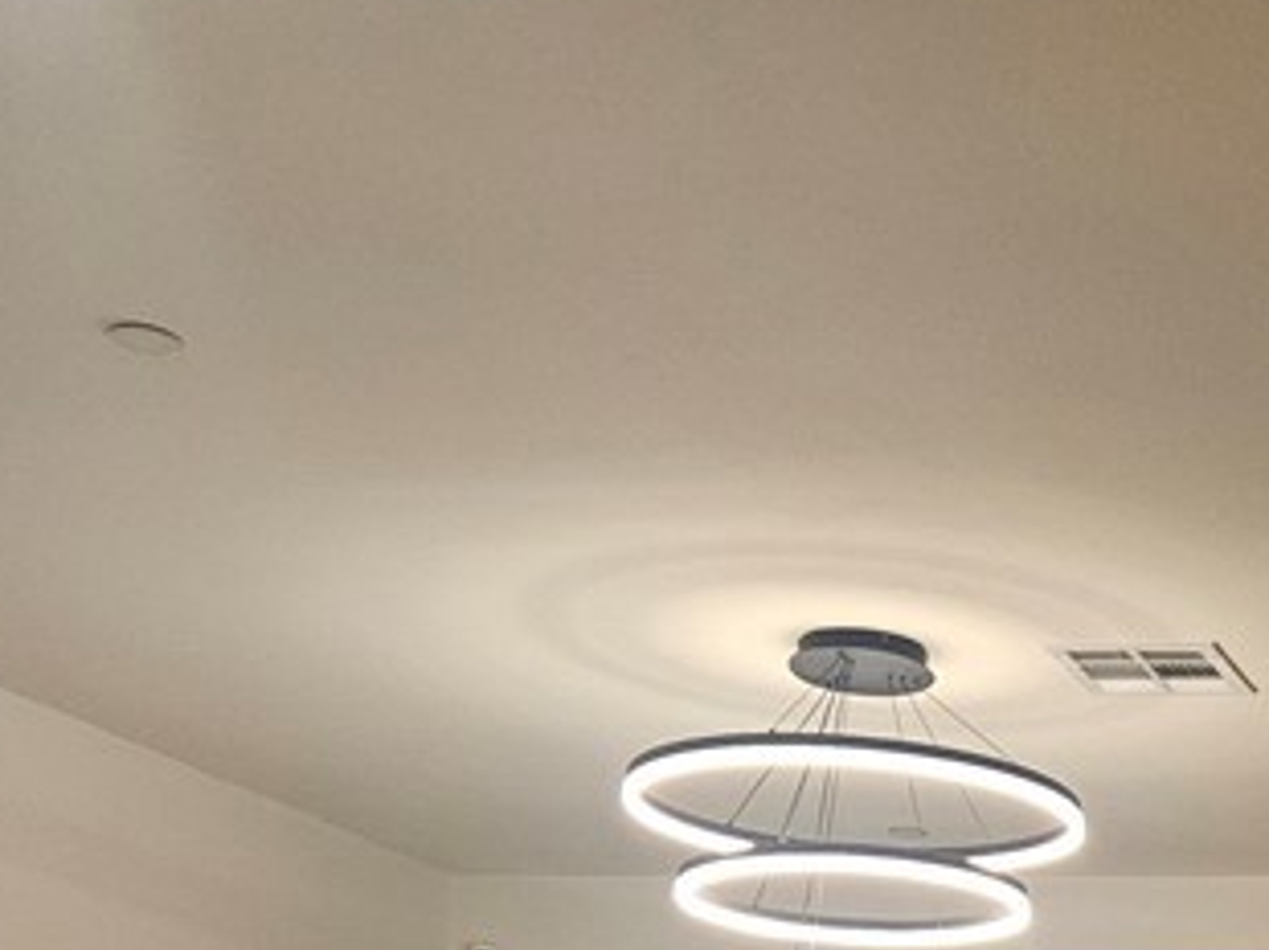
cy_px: 1511
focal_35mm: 76
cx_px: 1183
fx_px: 2784
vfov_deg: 17.1
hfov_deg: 24.8
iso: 320
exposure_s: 1/120
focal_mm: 5.4
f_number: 1.8
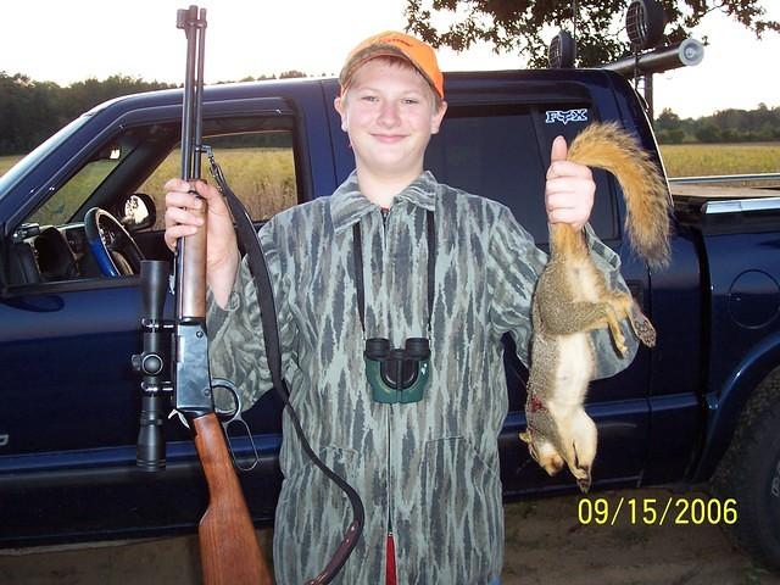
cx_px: 390
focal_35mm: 37
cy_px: 292
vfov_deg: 38.7
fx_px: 834
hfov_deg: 50.1
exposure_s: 1/60
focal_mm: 5.6
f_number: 2.8
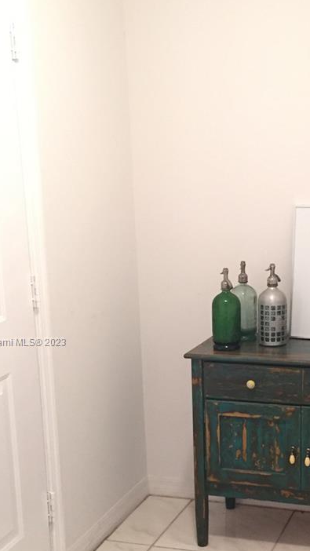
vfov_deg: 38.3
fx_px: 789
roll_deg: +1.0
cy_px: 342
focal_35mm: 54
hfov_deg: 21.8
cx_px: 275
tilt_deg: -14.9
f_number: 2.2
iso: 250
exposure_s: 1/30
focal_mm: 4.15
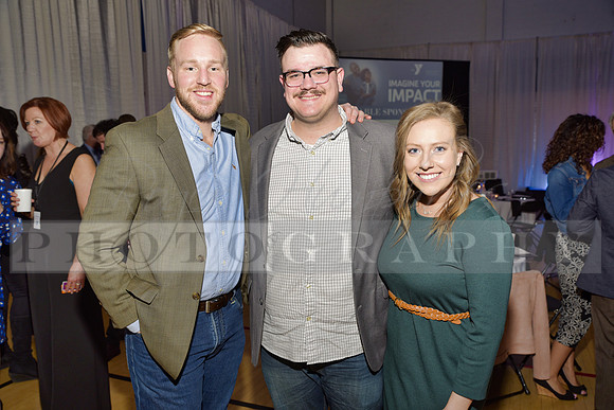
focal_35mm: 31
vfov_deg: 42.3
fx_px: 529
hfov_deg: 60.3
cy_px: 205
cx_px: 307
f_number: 5
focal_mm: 31
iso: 200
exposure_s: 1/60
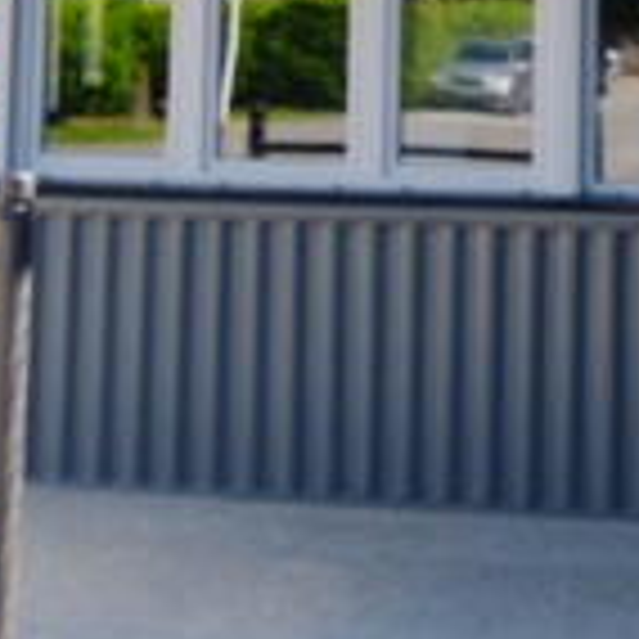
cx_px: 508
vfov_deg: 12.1
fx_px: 2819
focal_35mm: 135
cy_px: -428
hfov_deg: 12.9
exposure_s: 1/160
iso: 100
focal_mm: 6
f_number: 3.5
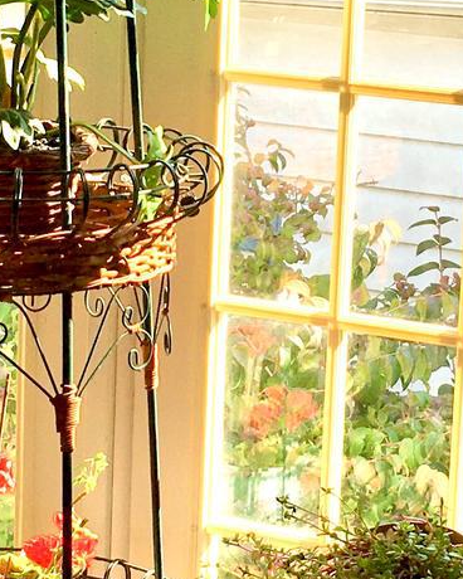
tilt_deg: -9.8
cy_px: 205
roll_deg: -2.7
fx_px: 2158
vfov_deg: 15.3
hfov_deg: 12.2
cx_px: 268
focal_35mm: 126
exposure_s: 1/379
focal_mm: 4.15
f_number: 2.2
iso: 25
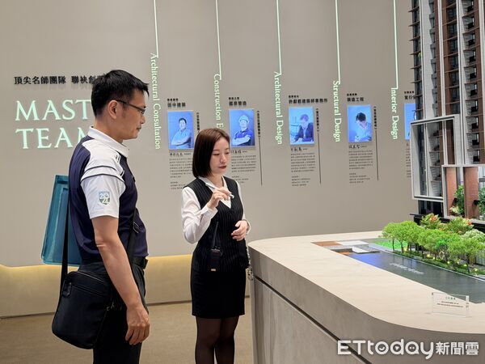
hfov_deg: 39.7
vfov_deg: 30.3
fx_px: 673
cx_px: 242
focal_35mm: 48
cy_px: 182
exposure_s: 1/110
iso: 125
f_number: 1.78
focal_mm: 6.76
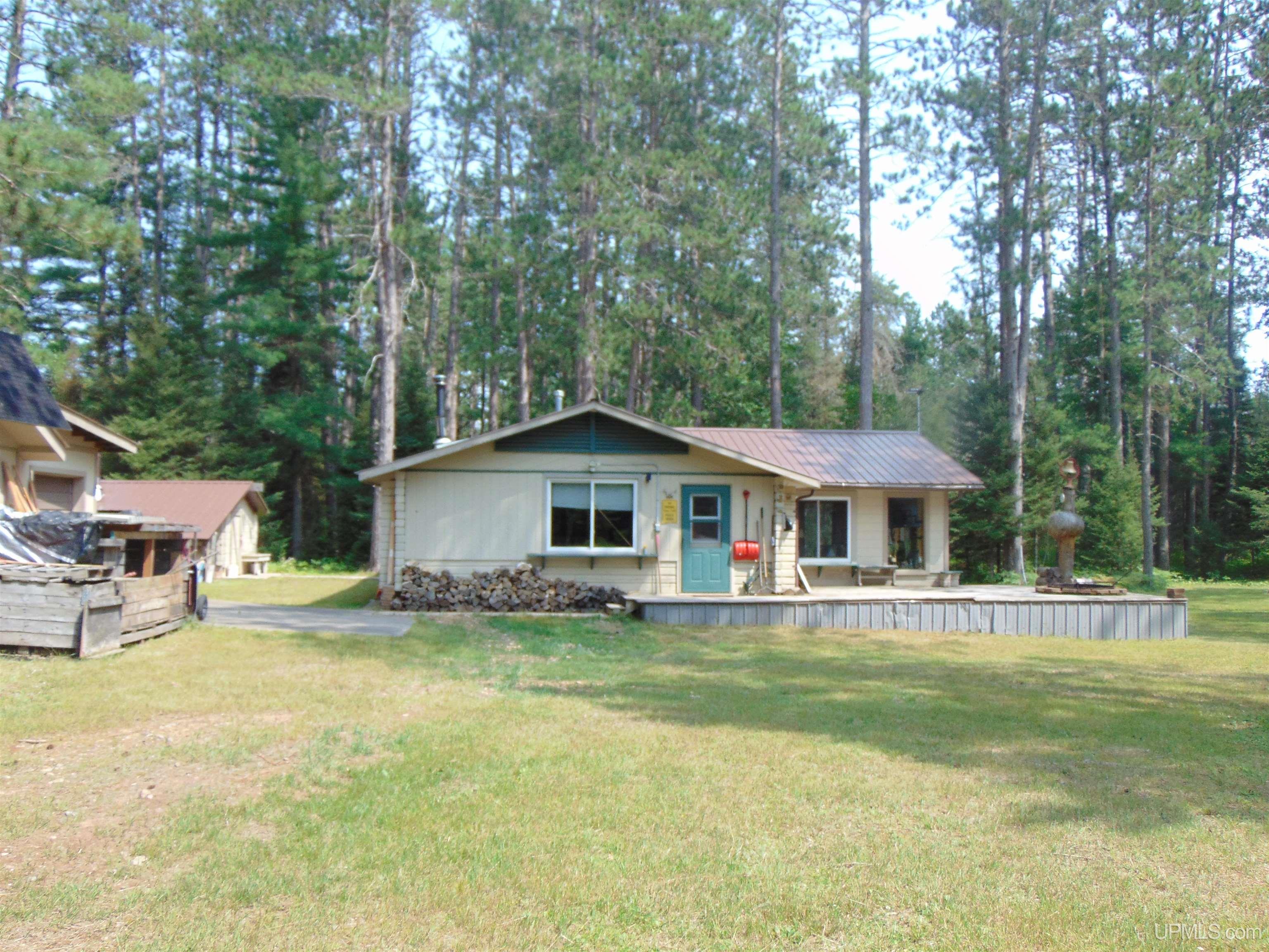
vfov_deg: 42.9
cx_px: 634
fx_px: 1210
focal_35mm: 33
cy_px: 476
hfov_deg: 55.4
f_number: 3.2
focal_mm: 5.8
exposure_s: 1/400
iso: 80
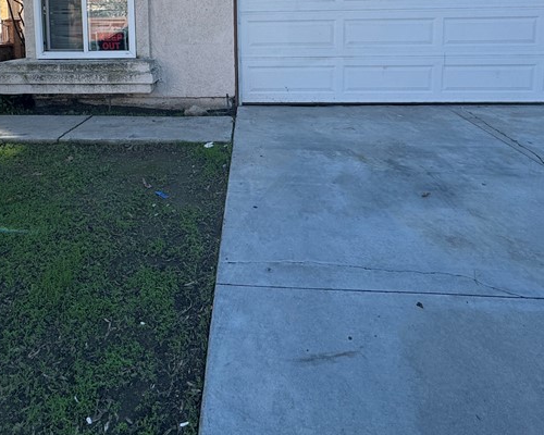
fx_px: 451
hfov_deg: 61.6
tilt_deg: -6.8
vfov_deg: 47.4
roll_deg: +0.2
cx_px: 214
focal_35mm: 28
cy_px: 61
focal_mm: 2.22
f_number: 2.2
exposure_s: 1/498
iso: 40
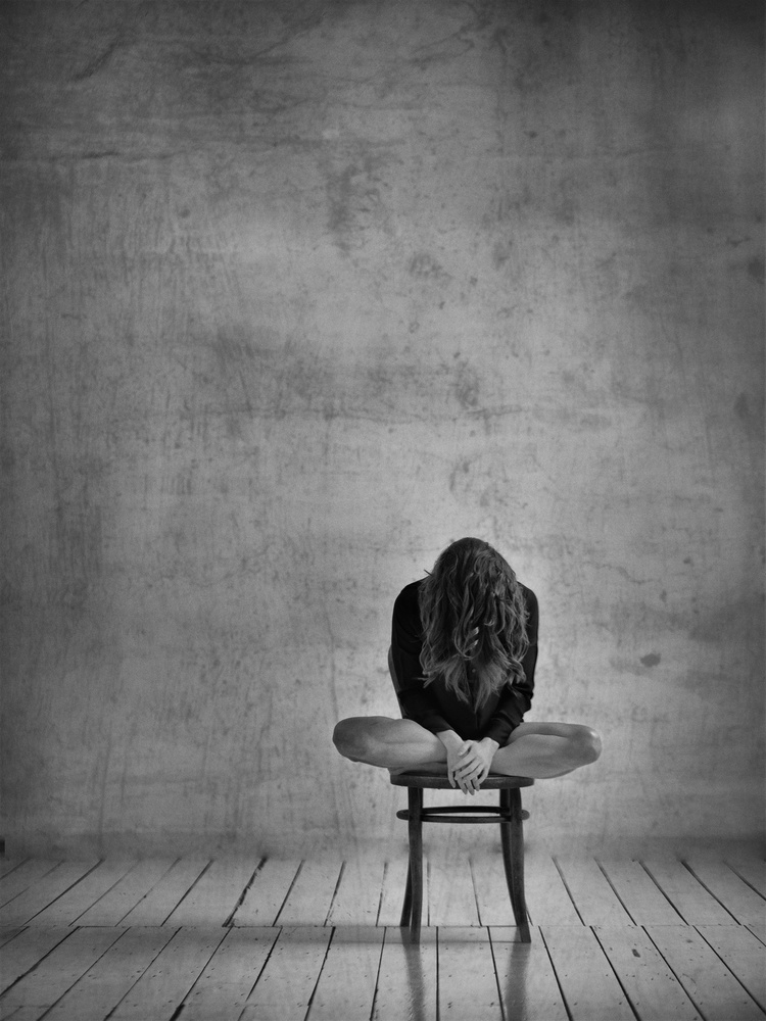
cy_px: 510
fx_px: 2567
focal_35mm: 87
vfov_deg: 22.5
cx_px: 383
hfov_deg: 17.0
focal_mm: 110
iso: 320
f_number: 2
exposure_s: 1/250
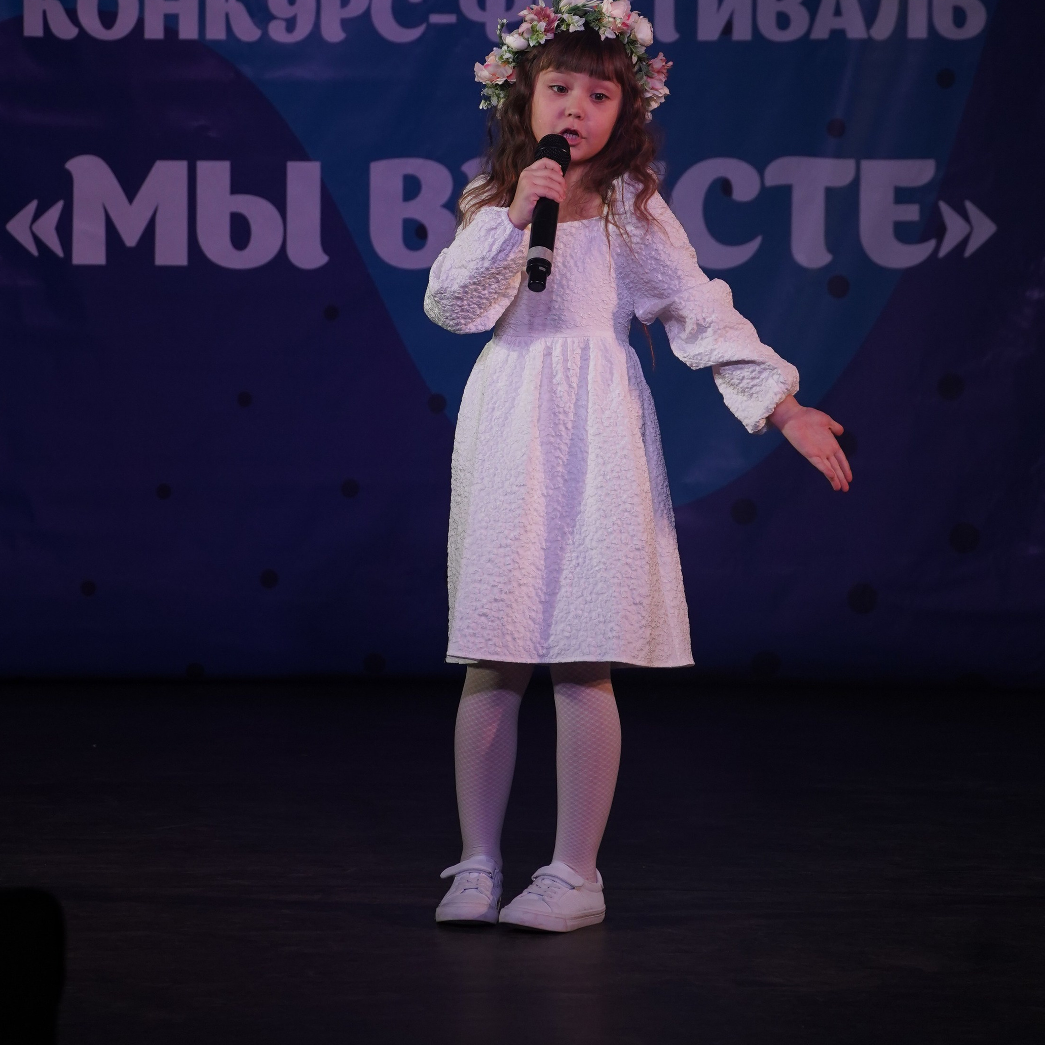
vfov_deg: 6.3
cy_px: 275
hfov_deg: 6.3
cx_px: 477
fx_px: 9461
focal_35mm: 277
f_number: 5.6
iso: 1600
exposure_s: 1/400
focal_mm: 175
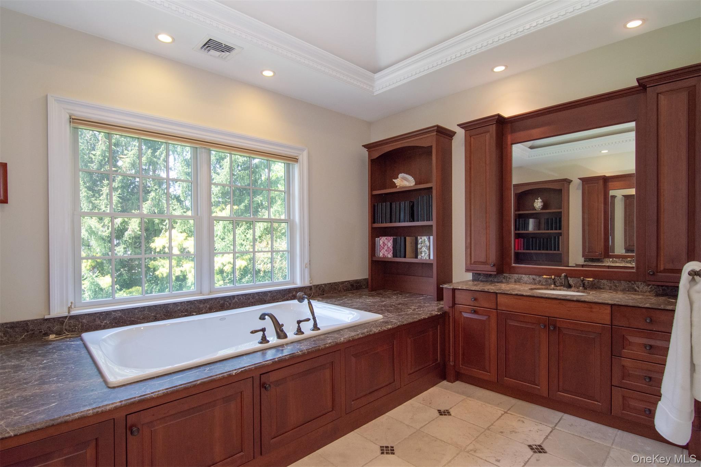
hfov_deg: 95.0
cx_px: 350
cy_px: 234
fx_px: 321
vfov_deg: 72.0
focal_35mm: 16
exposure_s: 1/80
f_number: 8
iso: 640
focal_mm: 11
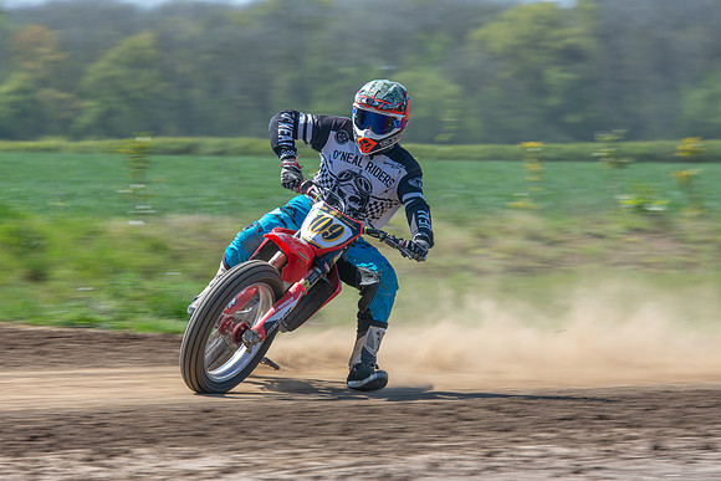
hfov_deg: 6.1
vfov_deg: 4.1
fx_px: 6775
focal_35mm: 338
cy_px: 271
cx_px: 315
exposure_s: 1/160
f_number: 8
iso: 200
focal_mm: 200
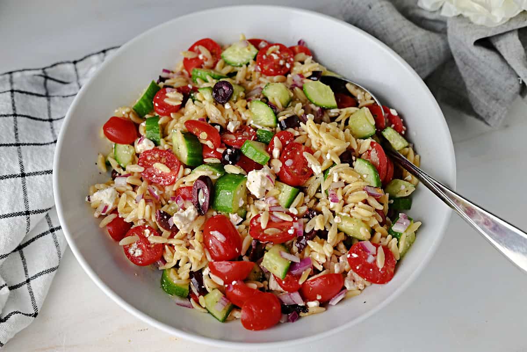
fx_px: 732
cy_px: 176
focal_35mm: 50
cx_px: 264
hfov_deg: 39.6
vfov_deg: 27.0
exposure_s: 1/250
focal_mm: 50
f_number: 5
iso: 200
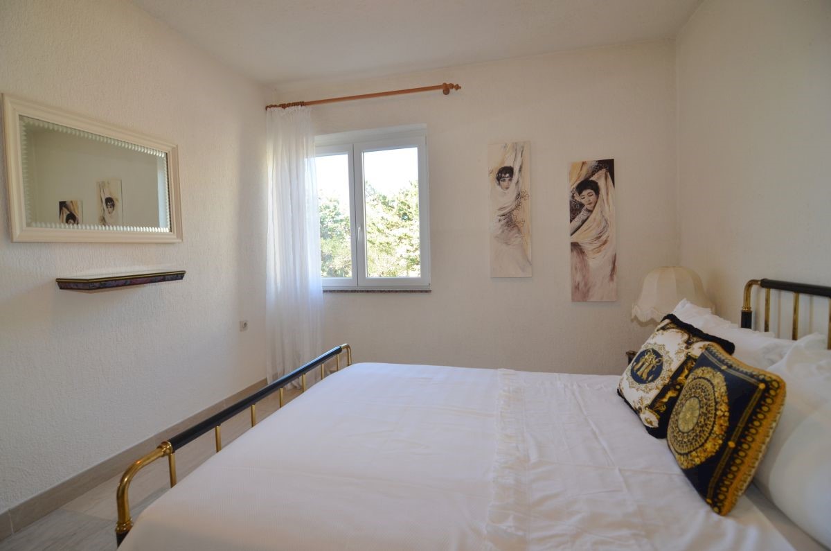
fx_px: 380
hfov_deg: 95.1
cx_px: 416
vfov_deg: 71.8
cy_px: 276
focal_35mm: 16
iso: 200
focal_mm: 11
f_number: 4.5
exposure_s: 1/80
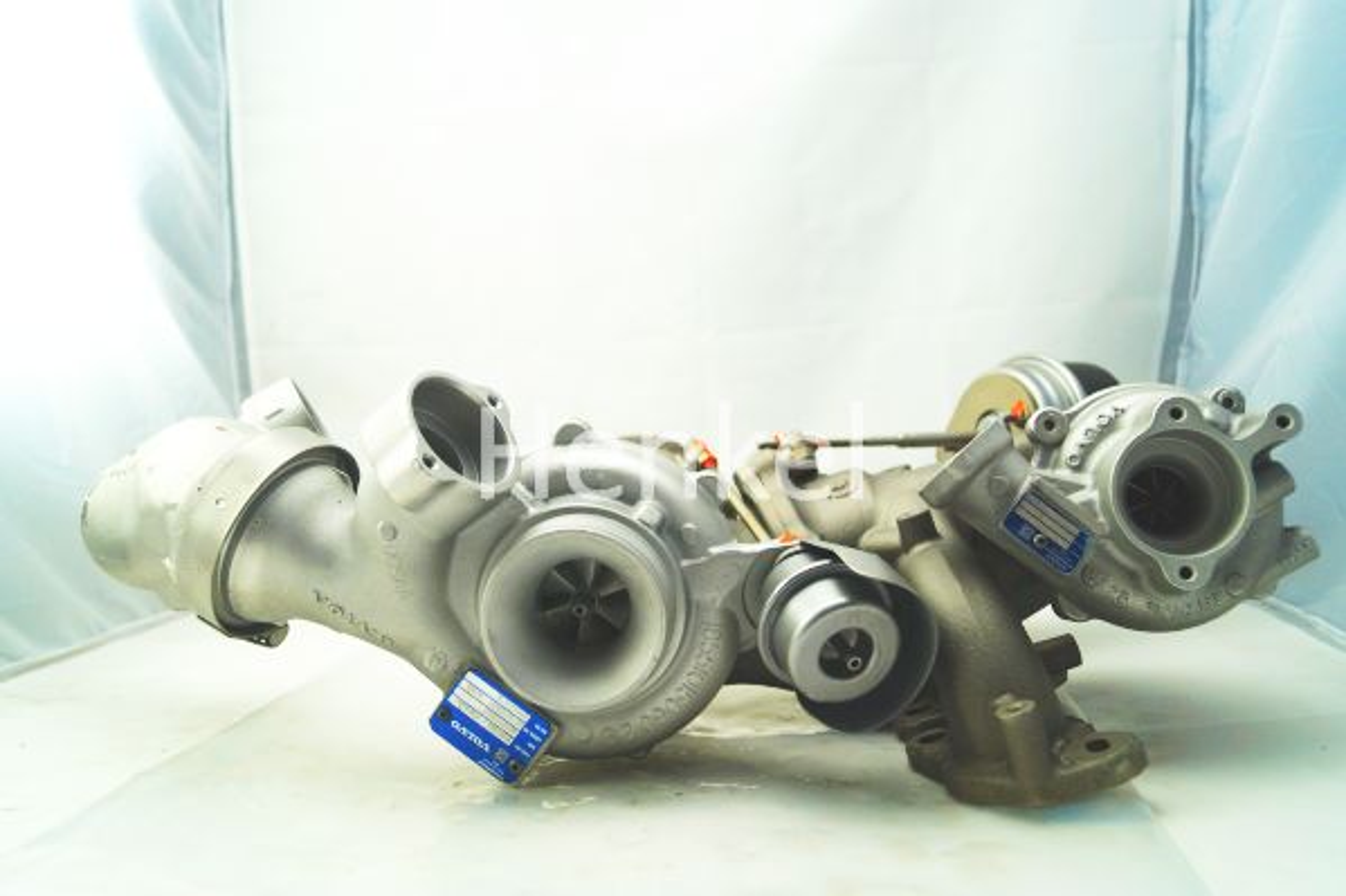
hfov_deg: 61.9
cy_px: 448
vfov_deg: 43.6
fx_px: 1121
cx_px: 673
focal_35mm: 30
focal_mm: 20
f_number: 4
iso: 125
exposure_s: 1/160
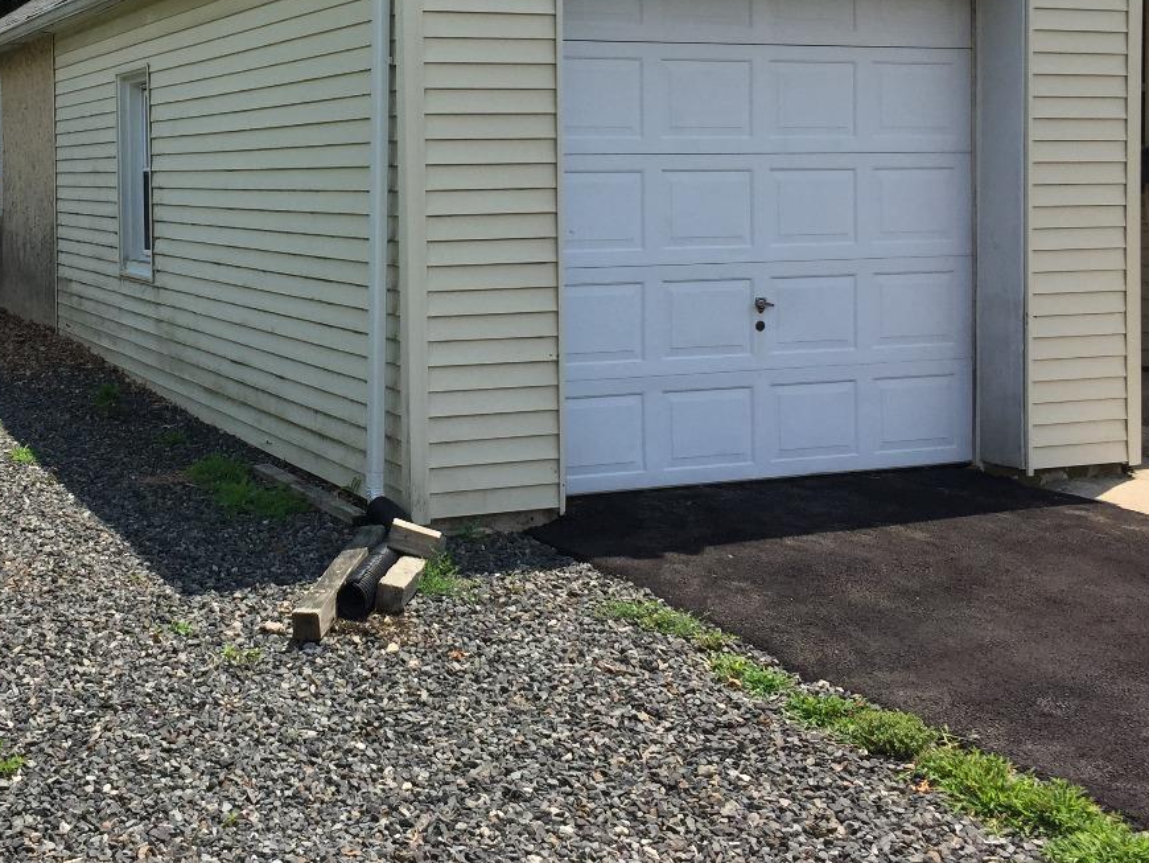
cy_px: 231
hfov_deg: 38.8
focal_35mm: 48
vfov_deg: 29.9
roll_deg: -0.7
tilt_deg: -2.5
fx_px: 1594
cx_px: 320
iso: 32
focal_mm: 4.15
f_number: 2.2
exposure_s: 1/2083
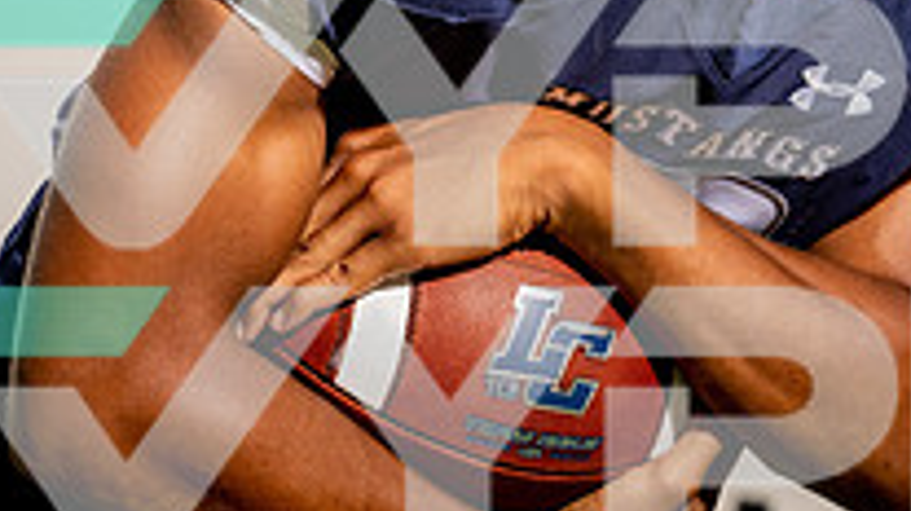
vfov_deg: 9.3
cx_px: 563
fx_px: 3137
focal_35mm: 130
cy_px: 115
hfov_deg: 16.5
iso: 100
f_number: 4.5
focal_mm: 57
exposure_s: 1/800
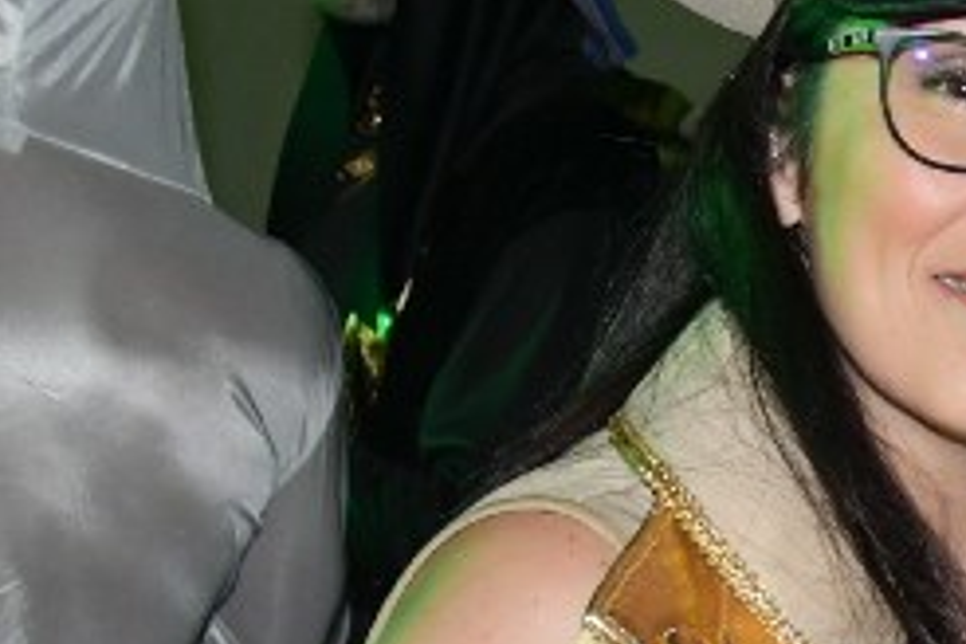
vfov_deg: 10.3
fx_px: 3461
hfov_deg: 14.0
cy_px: 895
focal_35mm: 129
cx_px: 1755
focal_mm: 21
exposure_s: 1/60
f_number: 4
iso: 1800
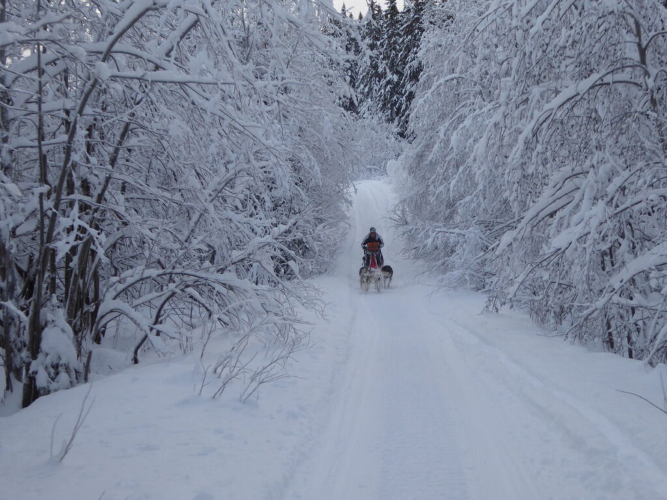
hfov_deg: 29.8
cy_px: 250
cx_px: 334
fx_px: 1252
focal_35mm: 65
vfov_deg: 22.6
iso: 200
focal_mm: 10.9
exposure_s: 1/125
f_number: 4.3
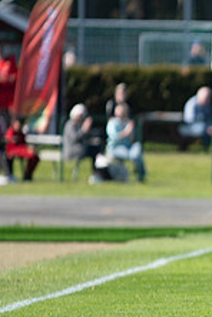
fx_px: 6925
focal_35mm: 784
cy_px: 176
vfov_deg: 2.6
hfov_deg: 1.8
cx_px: 397
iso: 220
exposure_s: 1/2000
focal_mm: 200
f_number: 3.2
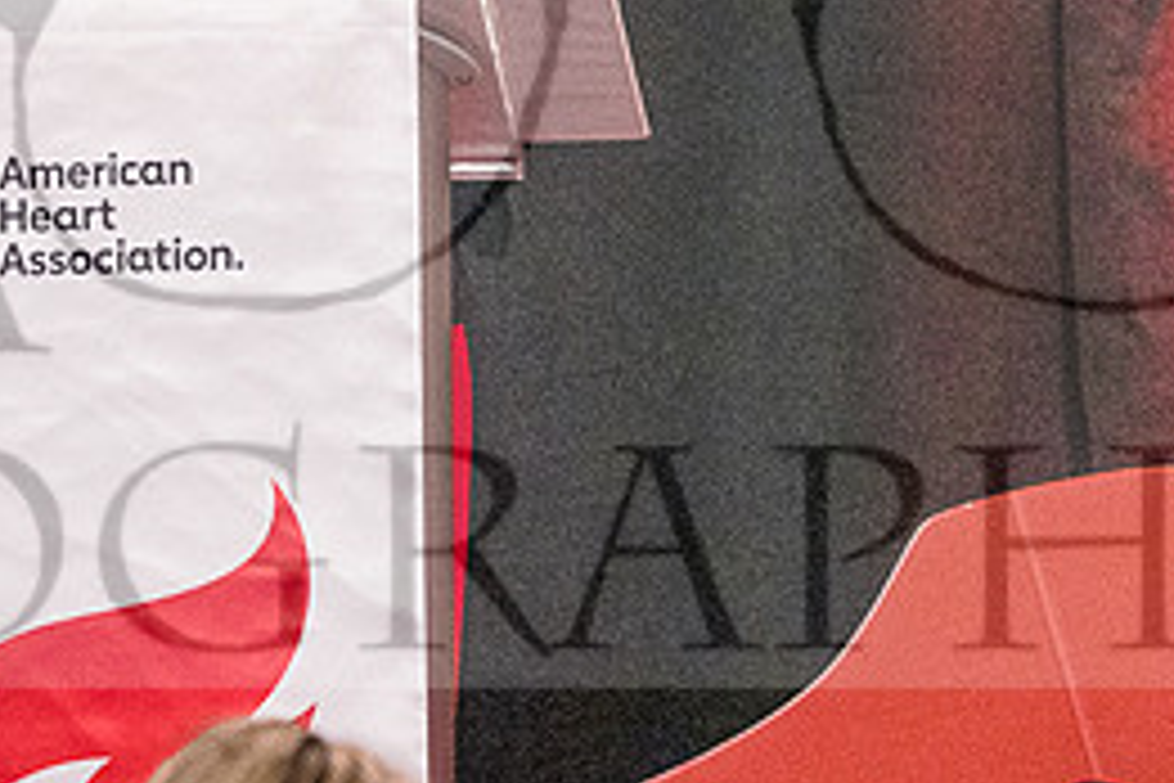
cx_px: 171
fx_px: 22728
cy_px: 2
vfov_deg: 2.0
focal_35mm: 697
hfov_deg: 3.0
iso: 6400
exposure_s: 1/100
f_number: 4.5
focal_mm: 200
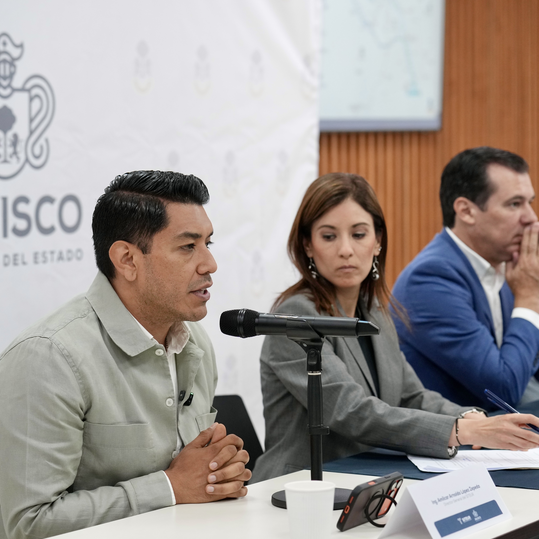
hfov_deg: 16.7
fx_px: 1832
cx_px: 305
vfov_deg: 16.7
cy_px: 270
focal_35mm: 104
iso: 2000
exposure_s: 1/160
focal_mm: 81
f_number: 3.5
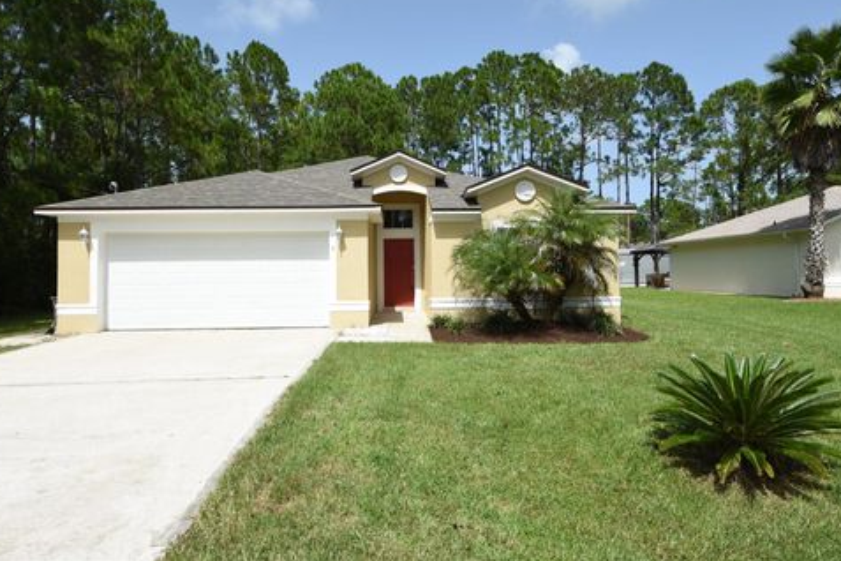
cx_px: 414
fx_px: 514
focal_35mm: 22
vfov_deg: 57.2
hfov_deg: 78.6
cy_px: 269
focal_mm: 14
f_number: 7.1
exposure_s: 1/200
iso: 100
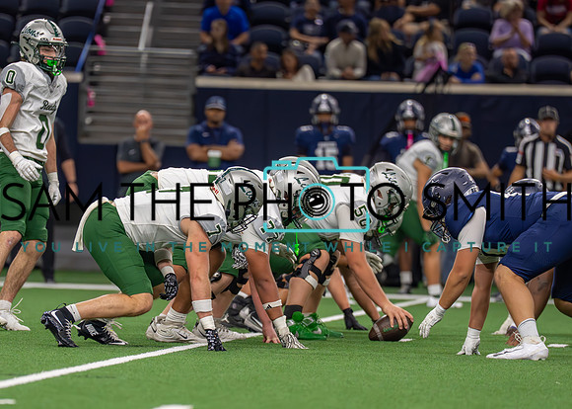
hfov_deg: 5.7
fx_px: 5763
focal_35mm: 355
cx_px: 212
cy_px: 258
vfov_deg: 4.1
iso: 4000
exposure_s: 1/1600
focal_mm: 200
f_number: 2.8
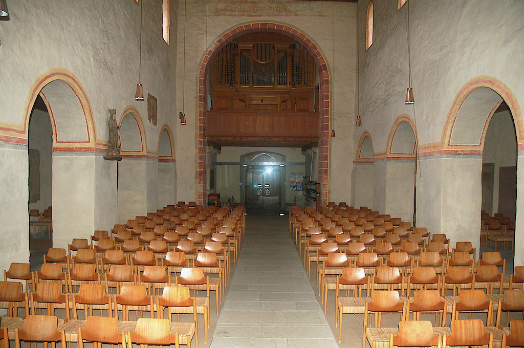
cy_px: 174
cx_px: 262
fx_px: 392
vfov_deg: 47.8
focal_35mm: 27
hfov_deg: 67.4
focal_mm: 18
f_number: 3.5
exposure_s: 1/60
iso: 500
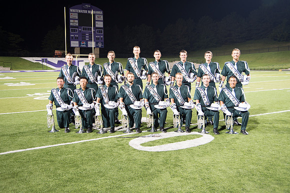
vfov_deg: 35.0
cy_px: 96
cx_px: 145
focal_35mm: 38
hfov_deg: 50.7
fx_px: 306
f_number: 5
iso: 1000
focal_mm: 38
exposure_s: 1/25
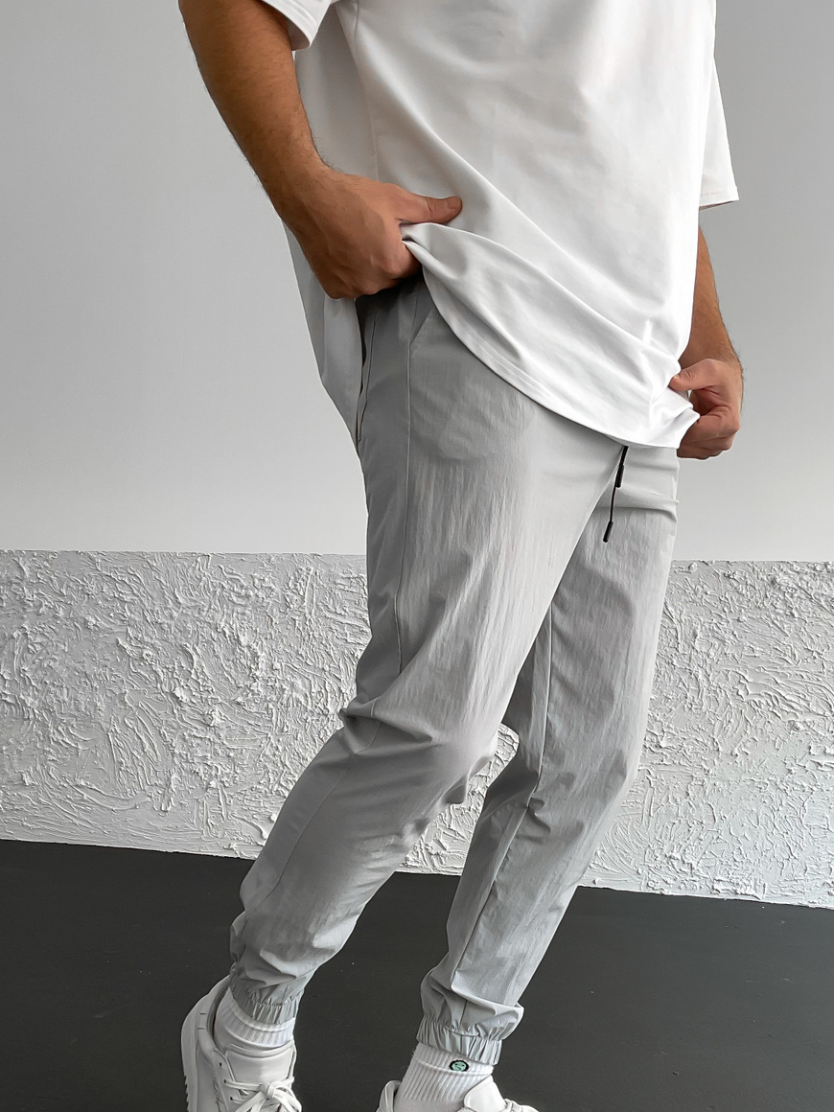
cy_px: 724
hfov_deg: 35.9
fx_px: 1285
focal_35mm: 40
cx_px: 454
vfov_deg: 46.2
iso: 25
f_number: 1.8
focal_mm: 3
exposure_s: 1/120
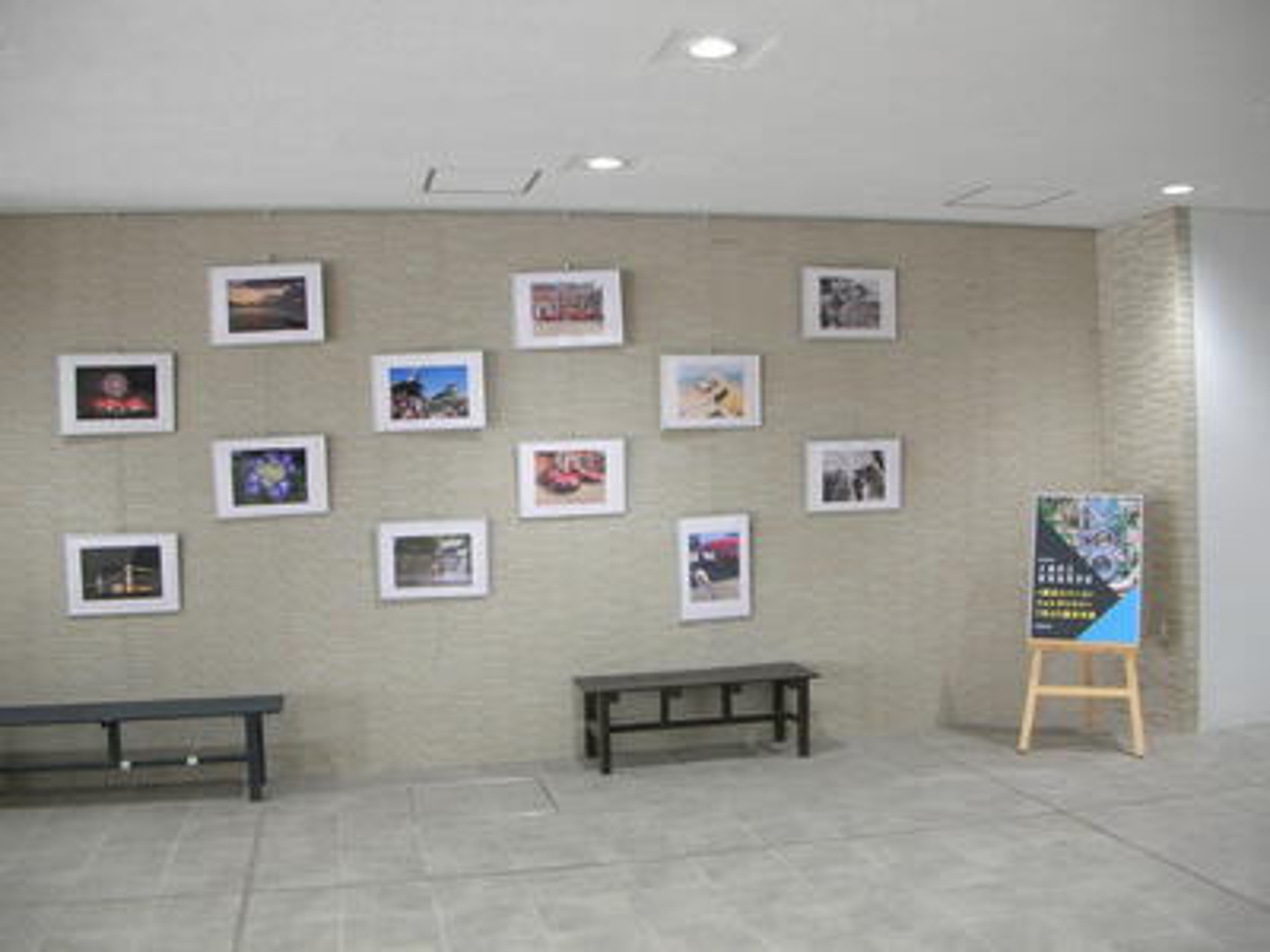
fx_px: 1284
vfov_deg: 40.7
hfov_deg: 52.6
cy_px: 476
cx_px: 635
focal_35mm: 35
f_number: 2.8
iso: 60
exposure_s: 1/5.9
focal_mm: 5.8
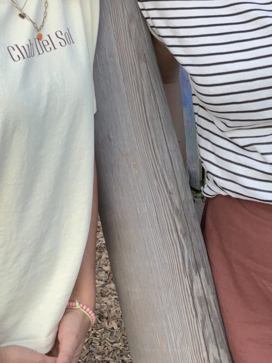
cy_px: 11
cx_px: 141
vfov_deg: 25.2
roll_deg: +0.3
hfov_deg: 19.9
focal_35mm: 74
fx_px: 775
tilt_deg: -10.6
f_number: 1.8
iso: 20
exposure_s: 1/120
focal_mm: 3
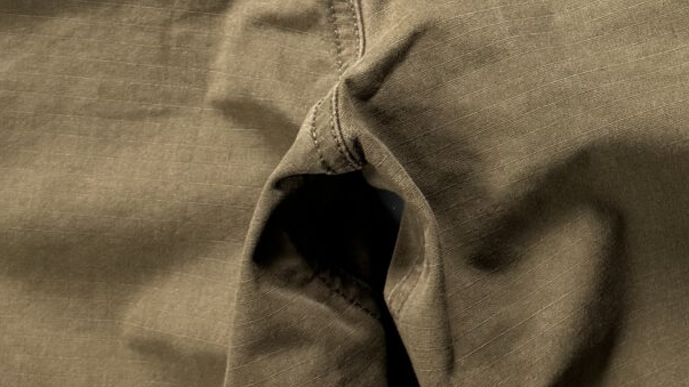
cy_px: -202
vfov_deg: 10.5
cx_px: 719
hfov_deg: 18.7
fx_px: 2028
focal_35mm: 111
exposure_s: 1/60
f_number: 1.78
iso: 250
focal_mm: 6.76
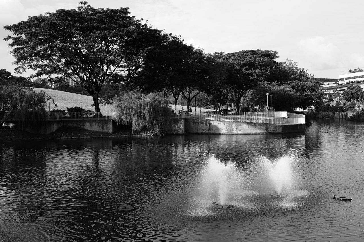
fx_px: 435
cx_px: 182
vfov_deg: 31.2
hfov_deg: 45.5
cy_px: 121
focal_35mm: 43
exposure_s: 1/250
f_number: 4.5
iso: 100
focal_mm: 43
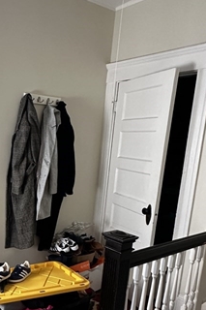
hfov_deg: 34.8
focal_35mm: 35
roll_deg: -2.2
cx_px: 6
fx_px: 301
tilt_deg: -10.8
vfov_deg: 53.9
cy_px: 194
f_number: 2.2
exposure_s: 1/60
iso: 320
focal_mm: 2.22
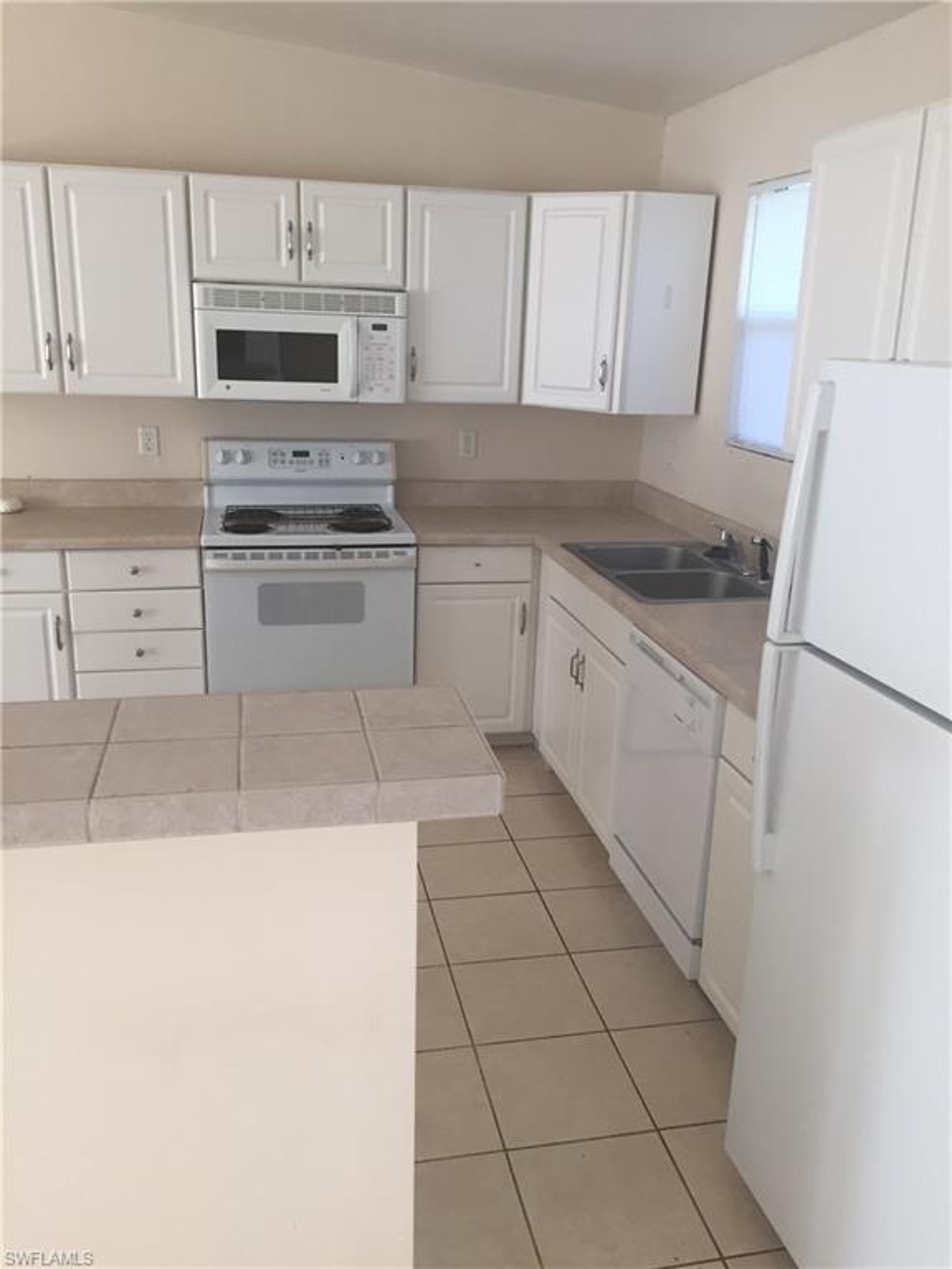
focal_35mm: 29
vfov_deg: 61.7
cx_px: 476
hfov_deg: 48.2
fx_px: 1063
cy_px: 634
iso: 40
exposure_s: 1/40
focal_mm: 4.15
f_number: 2.2
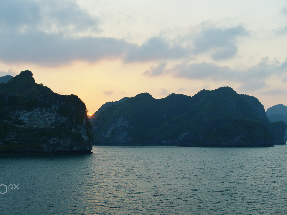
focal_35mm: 66
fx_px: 547
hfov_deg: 29.4
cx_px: 132
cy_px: 107
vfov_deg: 22.3
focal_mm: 40
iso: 400
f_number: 10
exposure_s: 1/80
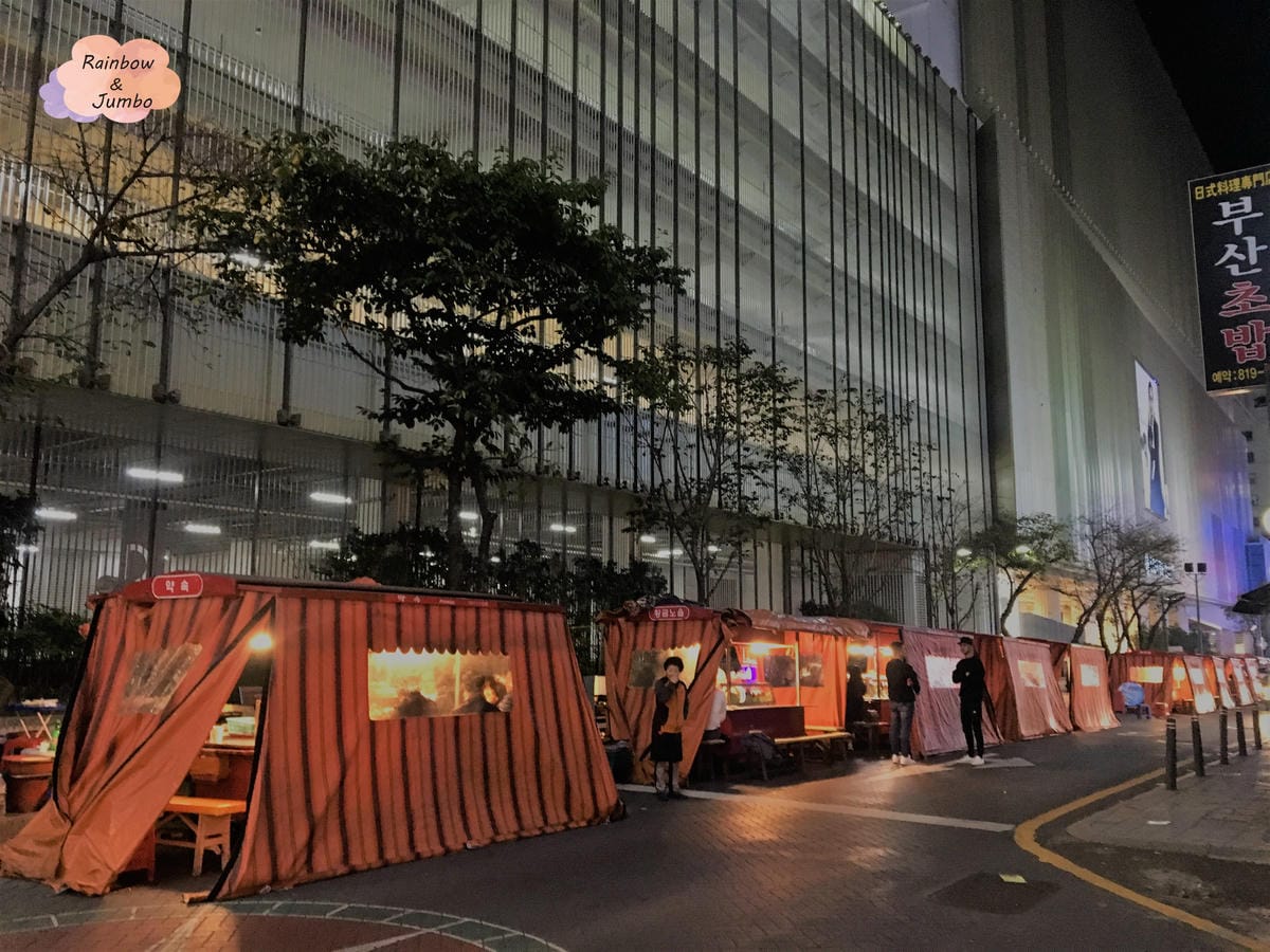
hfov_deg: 61.7
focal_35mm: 29
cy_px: 476
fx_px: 1064
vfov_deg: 48.2
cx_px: 635
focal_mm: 4.15
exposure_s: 1/15
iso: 320
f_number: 2.2
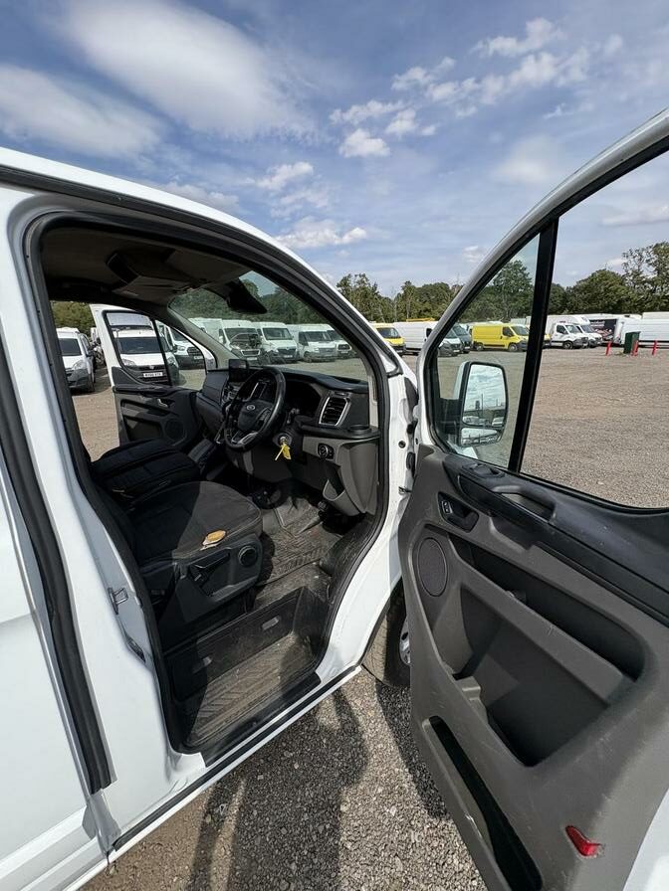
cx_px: 334
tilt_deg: -9.6
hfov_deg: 85.7
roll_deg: +0.5
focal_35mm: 14
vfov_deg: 102.1
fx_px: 361
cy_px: 446
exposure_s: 1/1346
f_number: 2.2
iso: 40
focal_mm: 2.22
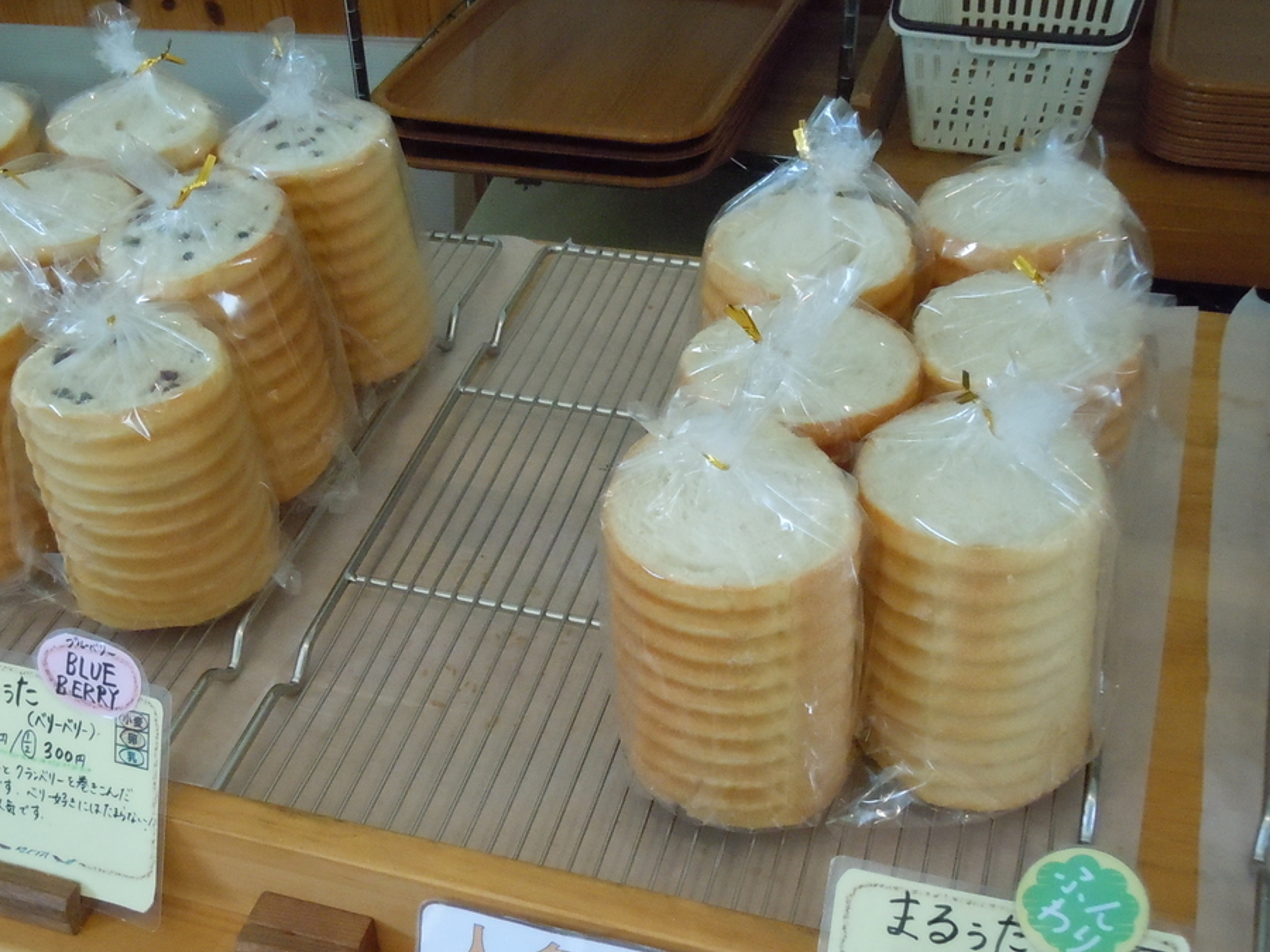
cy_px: 571
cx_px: 460
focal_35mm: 44
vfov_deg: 32.8
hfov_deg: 42.6
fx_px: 1614
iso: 800
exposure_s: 1/125
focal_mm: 5.9
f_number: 4
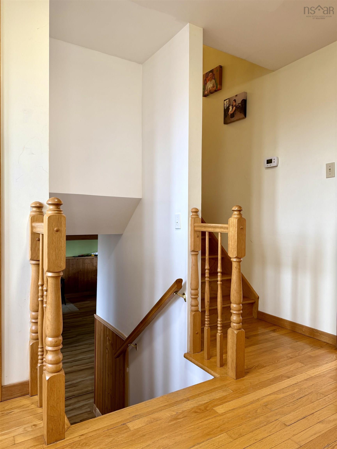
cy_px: 224
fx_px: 312
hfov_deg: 56.8
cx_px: 168
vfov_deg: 71.6
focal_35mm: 24
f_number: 1.78
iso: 100
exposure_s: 1/60
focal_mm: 6.76
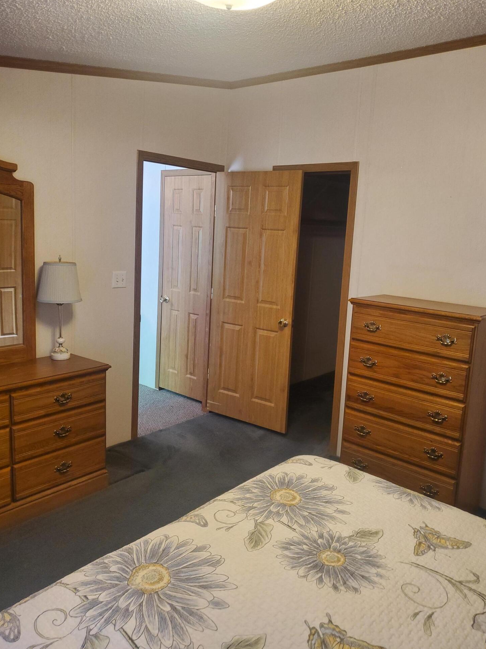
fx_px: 506
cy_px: 313
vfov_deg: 65.3
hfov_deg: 51.3
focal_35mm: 27
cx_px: 240
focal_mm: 4.3
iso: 200
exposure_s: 1/40
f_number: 1.5
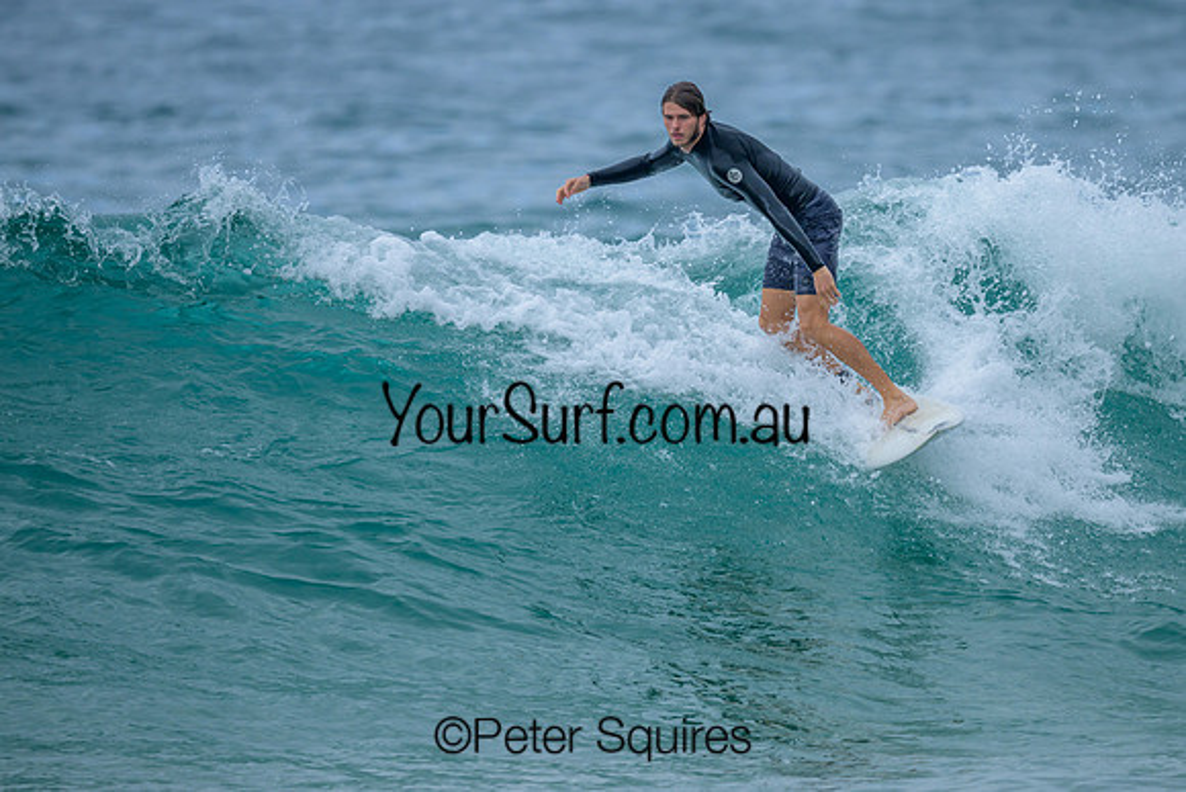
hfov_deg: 2.2
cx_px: 684
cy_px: 336
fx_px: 30387
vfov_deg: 1.5
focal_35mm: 922
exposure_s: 1/2000
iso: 450
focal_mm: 800
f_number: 6.3
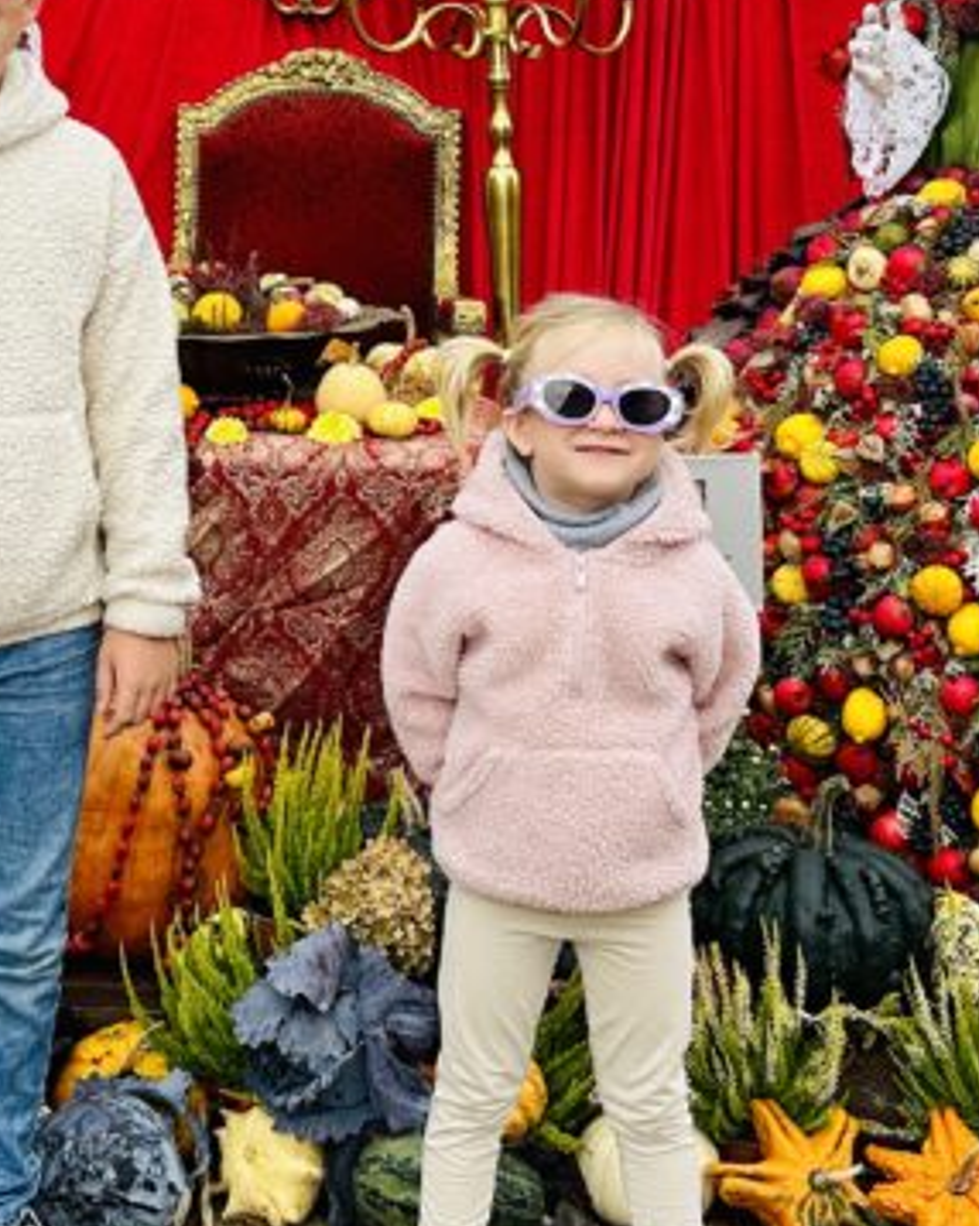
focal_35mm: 67
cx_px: 274
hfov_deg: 22.6
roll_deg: -0.7
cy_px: 223
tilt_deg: -5.4
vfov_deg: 27.7
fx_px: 2429
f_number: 1.78
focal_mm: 6.86
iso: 80
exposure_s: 1/2732
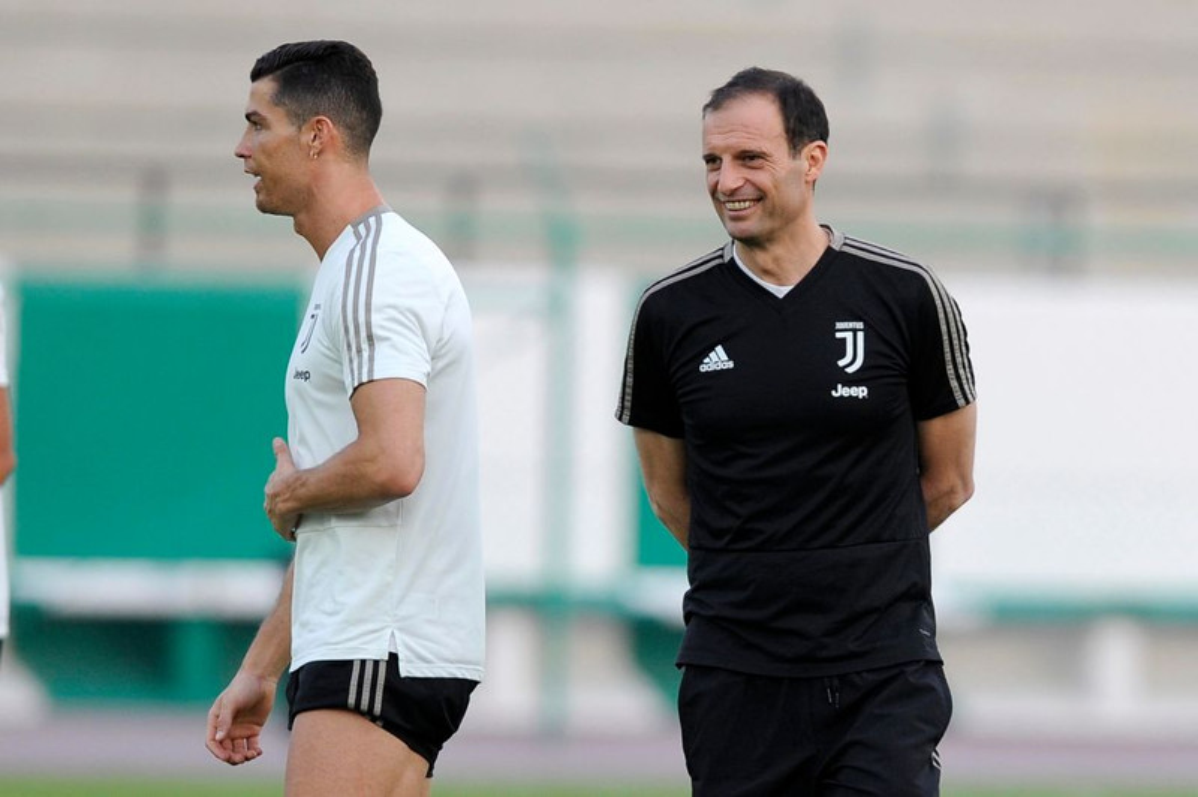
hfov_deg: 5.2
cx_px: 599
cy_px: 398
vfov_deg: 3.4
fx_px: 13300
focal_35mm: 400
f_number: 3.5
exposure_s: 1/800
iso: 800
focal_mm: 400
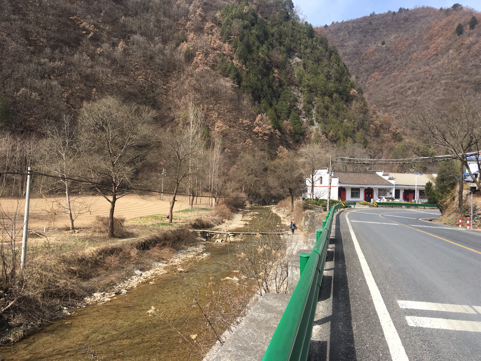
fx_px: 403
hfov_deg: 61.7
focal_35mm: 29
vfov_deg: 48.2
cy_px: 180
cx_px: 240
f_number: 2.2
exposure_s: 1/845
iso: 25
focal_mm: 4.15
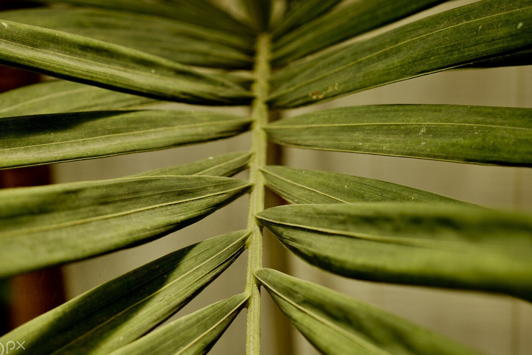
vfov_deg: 18.9
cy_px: 196
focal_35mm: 72
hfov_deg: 28.0
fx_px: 1065
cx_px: 235
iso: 400
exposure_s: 1/800
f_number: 4
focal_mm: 63
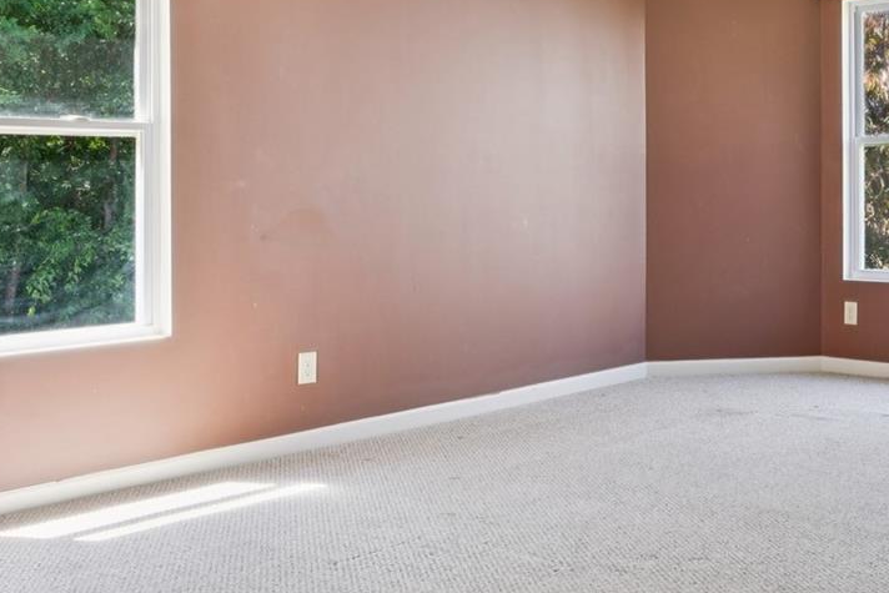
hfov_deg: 39.9
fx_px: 1157
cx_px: 739
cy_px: 177
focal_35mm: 47
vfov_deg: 28.5
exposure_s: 1/2.5
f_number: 13
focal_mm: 16.3
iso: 100
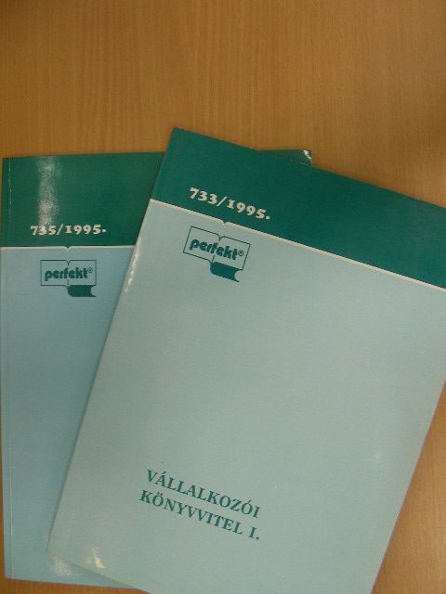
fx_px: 653
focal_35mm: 38
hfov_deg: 37.7
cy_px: 297
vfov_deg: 49.0
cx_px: 223
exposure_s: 1/14.3
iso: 50
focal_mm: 6.3
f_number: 3.5
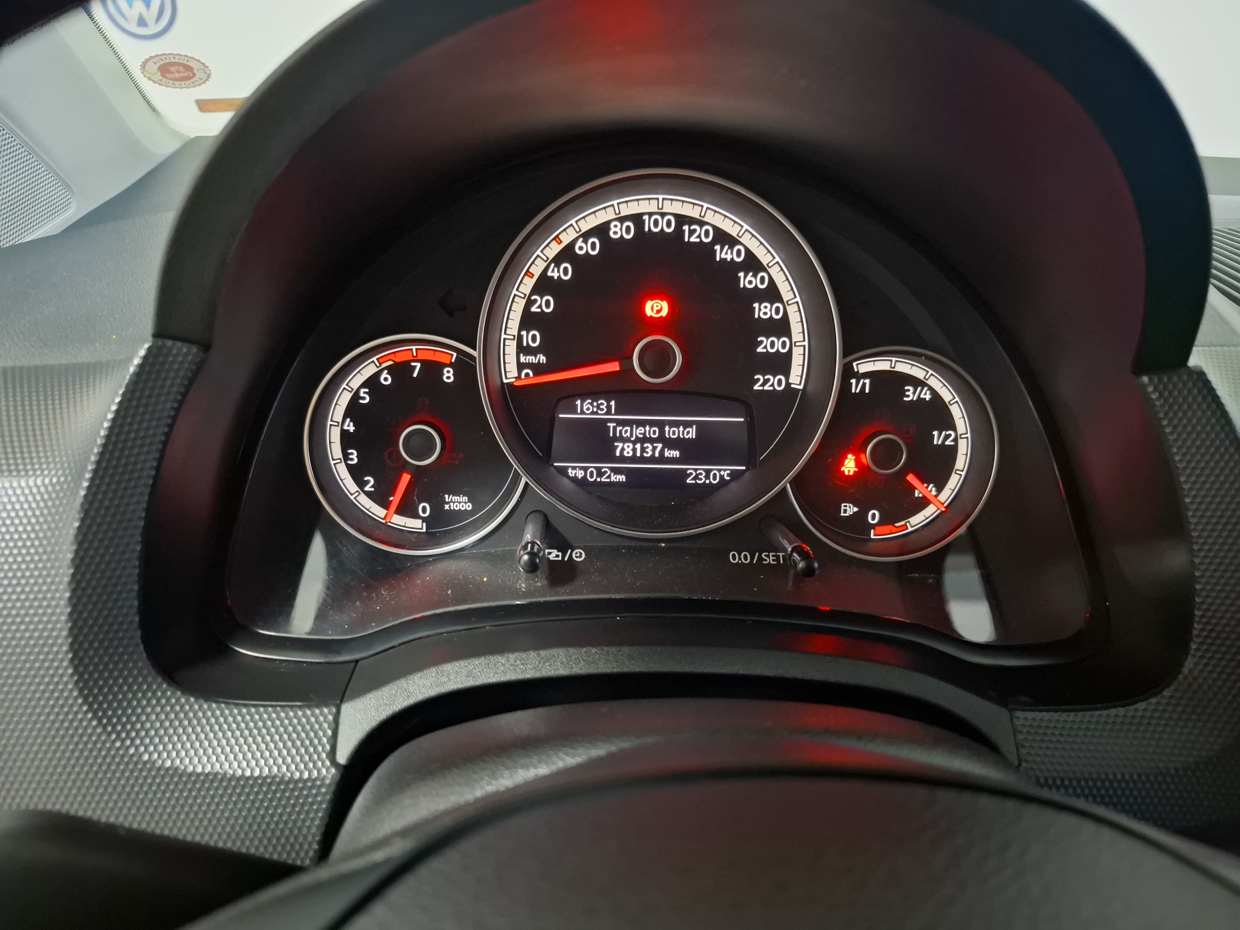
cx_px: 620
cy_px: 465
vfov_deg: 58.9
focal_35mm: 23
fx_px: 824
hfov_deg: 73.9
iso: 1250
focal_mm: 5.54
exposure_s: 1/20
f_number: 1.8
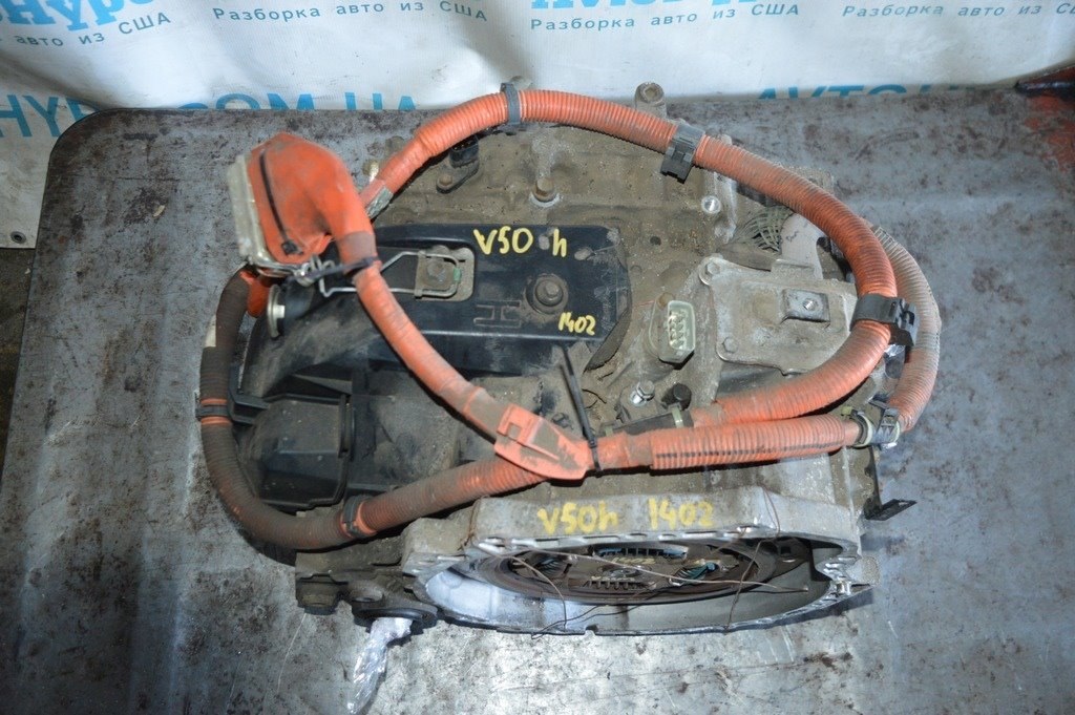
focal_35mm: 33
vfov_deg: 39.9
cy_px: 358
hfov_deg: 57.3
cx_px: 538
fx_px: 985
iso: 1400
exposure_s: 1/30
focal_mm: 22
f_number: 3.8
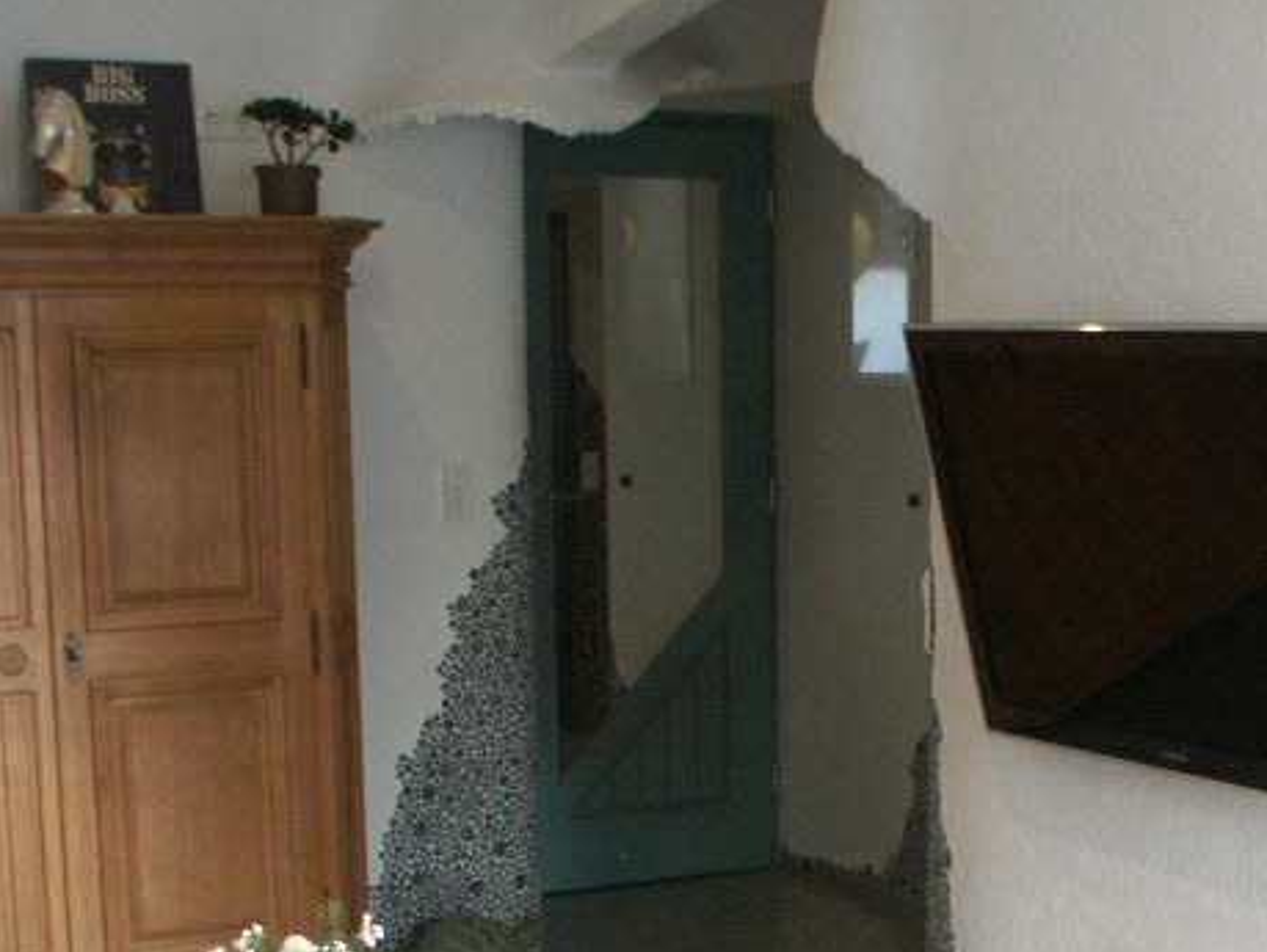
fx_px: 2857
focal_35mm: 78
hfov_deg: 24.8
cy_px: 919
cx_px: 881
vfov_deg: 18.5
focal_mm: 7.21
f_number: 2.8
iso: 200
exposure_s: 1/20
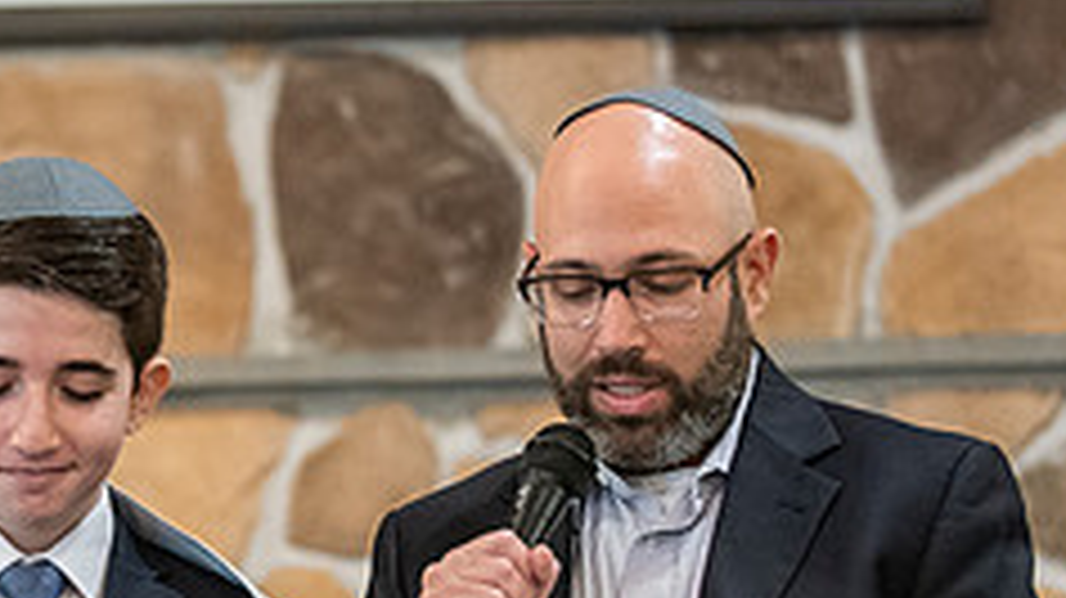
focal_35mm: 231
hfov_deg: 9.3
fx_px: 6526
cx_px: 21
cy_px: 539
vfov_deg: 5.2
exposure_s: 1/60
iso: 3200
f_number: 2.8
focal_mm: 86
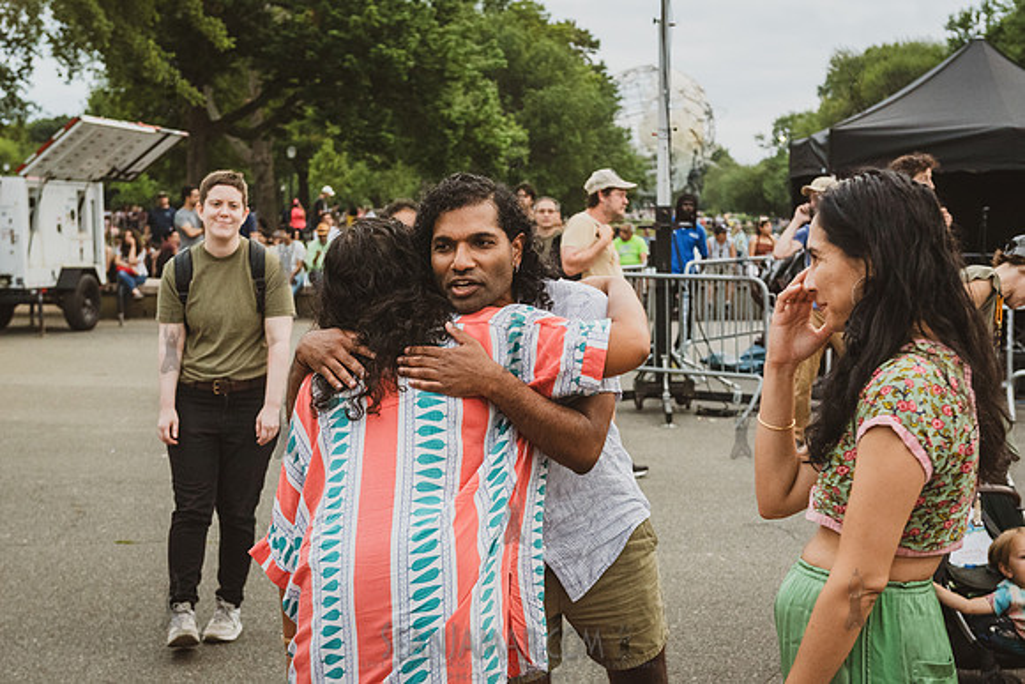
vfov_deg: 21.4
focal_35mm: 63
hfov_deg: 31.7
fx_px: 1806
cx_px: 503
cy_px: 380
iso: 4000
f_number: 4.5
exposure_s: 1/640
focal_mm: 55
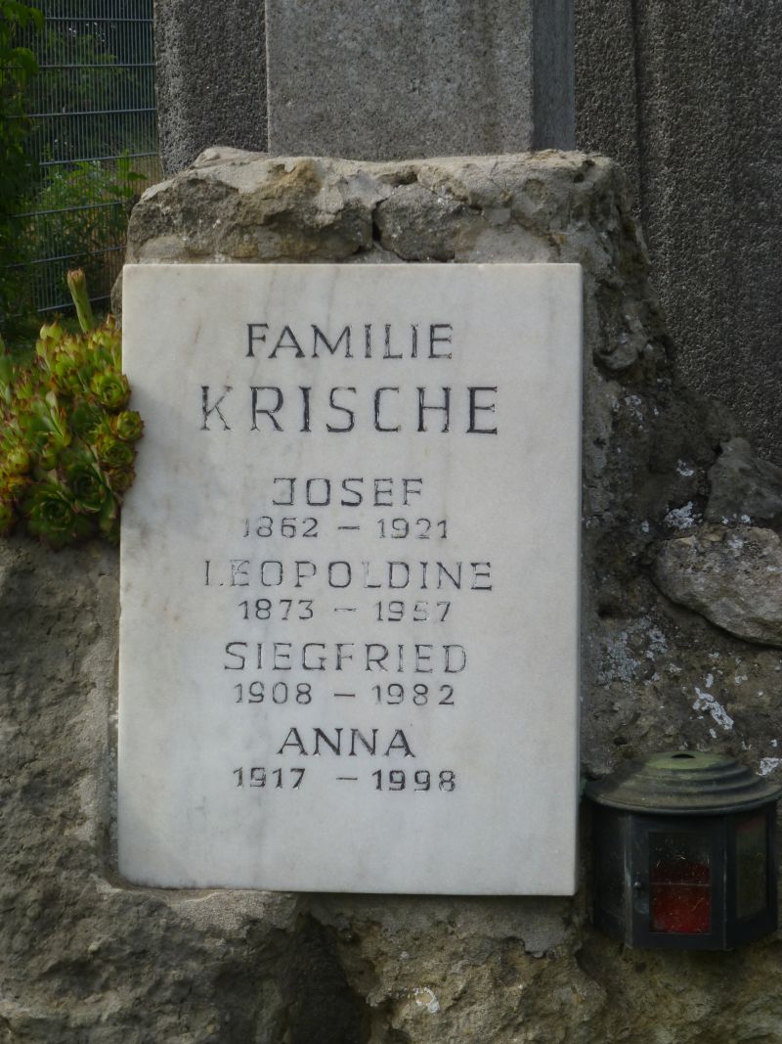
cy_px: 522
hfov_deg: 13.6
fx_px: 3284
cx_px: 391
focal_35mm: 109
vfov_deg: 18.0
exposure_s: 1/400
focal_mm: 19.4
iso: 100
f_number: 5.3
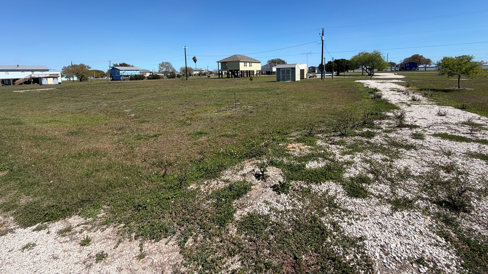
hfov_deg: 99.4
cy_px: 94
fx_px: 207
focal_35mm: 16
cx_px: 247
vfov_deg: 65.5
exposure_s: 1/985
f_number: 2.2
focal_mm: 2.22
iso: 20
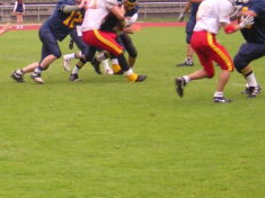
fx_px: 1408
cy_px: 40
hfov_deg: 10.7
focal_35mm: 184
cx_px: 48
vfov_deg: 8.0
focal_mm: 14.1
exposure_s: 1/230
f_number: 4.7
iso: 200
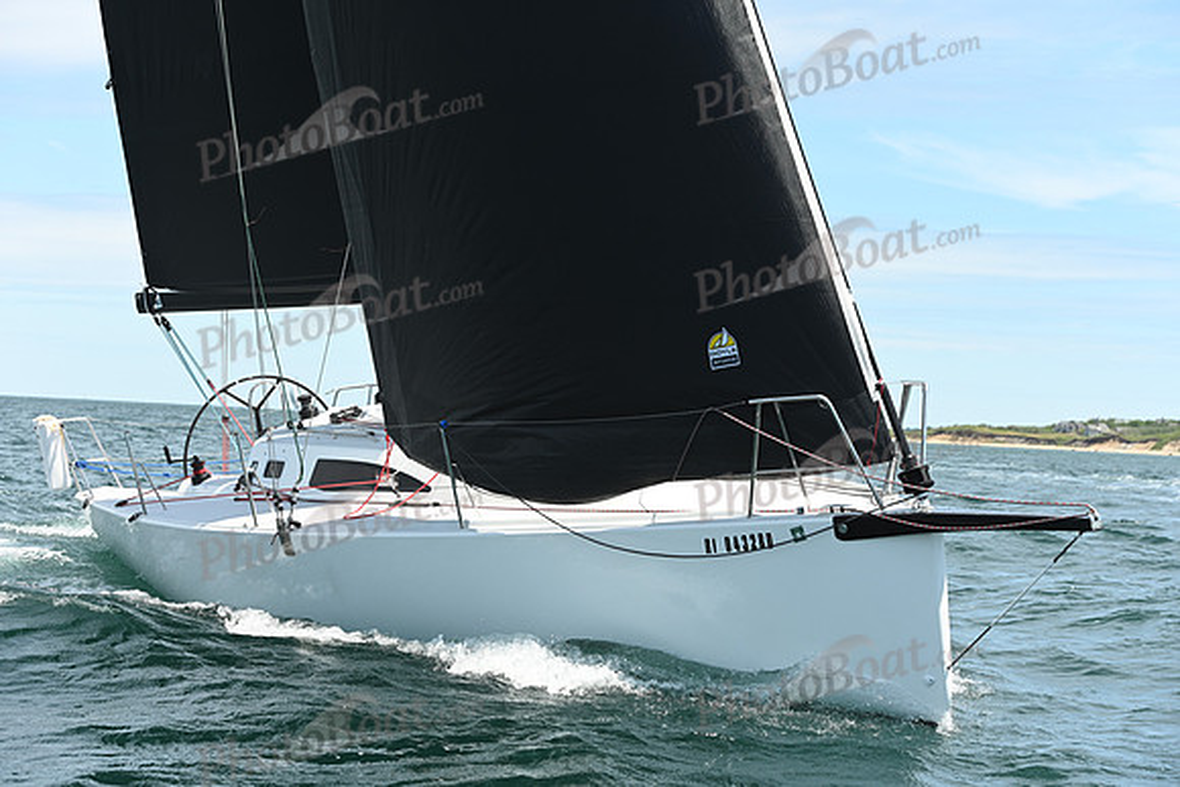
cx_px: 590
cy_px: 394
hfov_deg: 28.8
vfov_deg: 19.5
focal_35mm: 70
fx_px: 2295
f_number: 6.3
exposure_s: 1/1000
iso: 320
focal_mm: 70
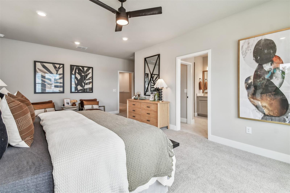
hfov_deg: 100.4
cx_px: 145
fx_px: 121
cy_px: 96
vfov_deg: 77.3
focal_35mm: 15
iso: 100
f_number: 7.1
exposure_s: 1/25
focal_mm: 10
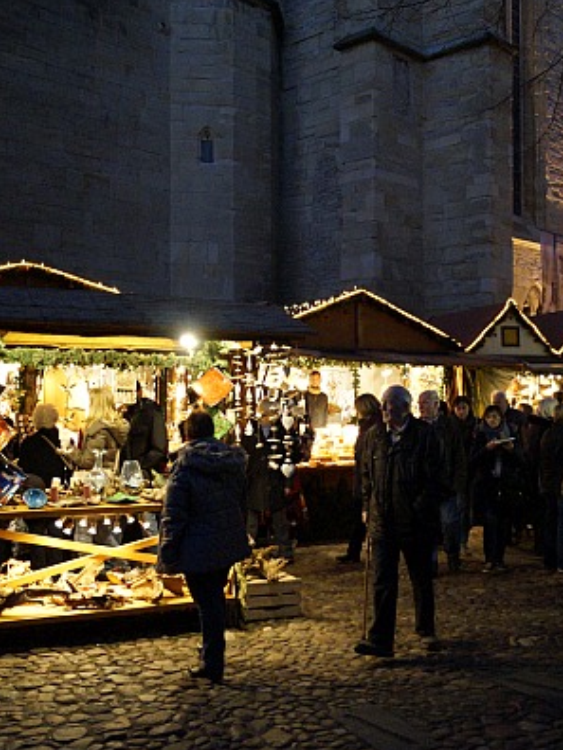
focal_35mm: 40
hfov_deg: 35.7
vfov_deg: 46.8
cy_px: 378
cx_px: 364
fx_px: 867
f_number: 3.5
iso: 3200
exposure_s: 1/80
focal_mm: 18
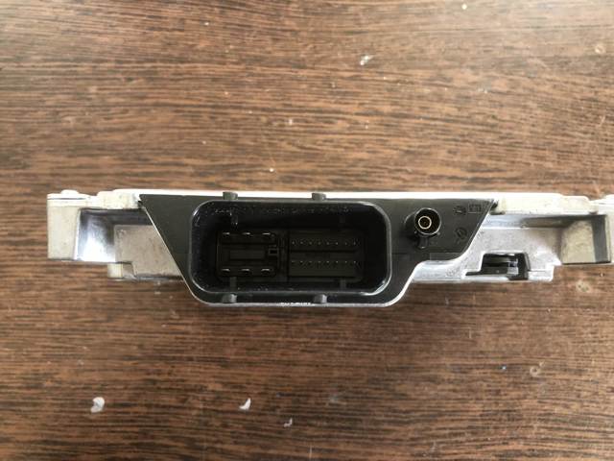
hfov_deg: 63.4
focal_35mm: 28
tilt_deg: -80.5
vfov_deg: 49.7
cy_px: 230
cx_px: 307
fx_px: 497
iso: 80
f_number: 1.8
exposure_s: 1/17
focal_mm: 4
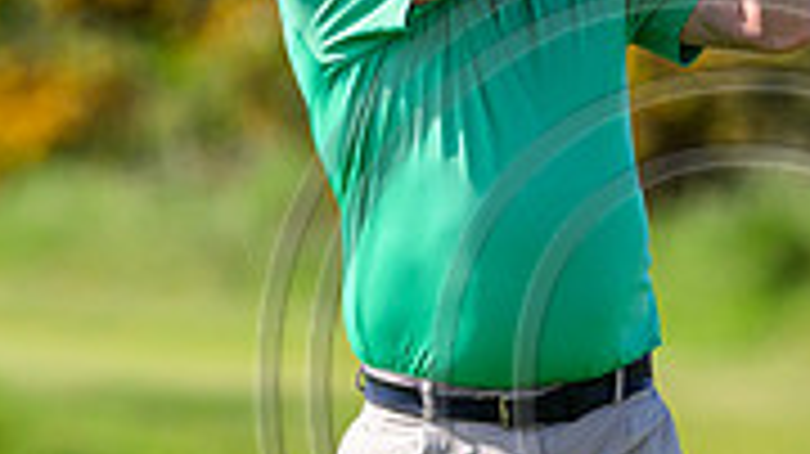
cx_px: 404
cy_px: 263
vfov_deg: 0.7
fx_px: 37714
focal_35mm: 1757
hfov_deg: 1.2
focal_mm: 400
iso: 500
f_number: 4.5
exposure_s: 1/2500
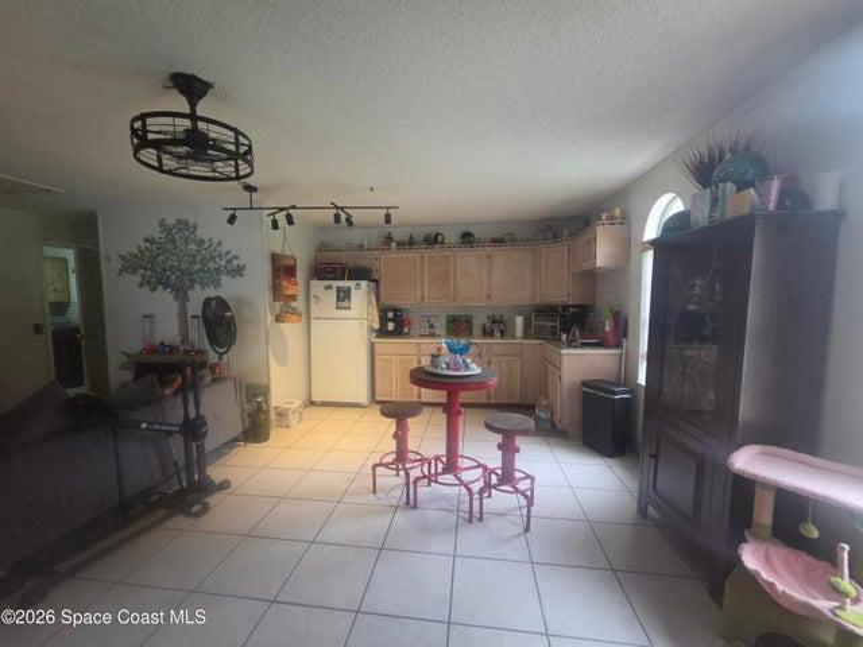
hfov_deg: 106.2
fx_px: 324
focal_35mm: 13
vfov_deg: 89.9
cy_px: 324
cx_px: 432
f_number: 2.2
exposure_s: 1/60
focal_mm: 2.2
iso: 1000
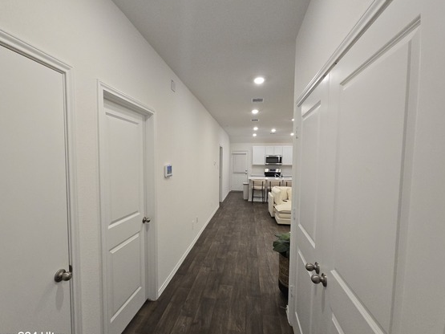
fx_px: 193
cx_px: 212
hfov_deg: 98.1
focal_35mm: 15
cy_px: 173
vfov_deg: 81.7
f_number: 2.2
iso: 160
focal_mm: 2.2
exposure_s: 1/60
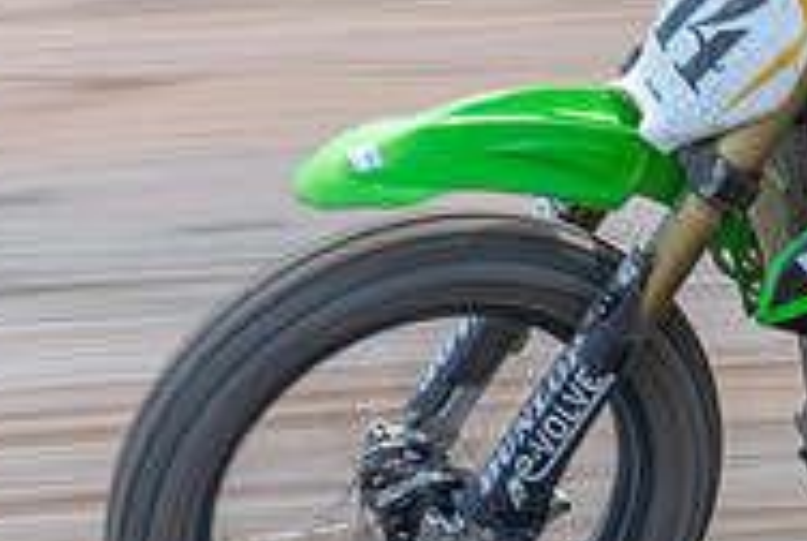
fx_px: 9070
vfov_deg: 3.4
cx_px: 732
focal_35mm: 404
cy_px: 111
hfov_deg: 5.1
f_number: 8
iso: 160
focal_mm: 70
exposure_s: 1/160
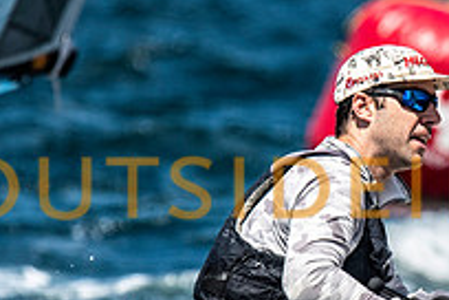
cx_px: 425
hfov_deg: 1.6
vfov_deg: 1.1
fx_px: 15938
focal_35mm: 1278
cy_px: 173
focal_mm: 300
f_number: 5
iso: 500
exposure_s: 1/5000
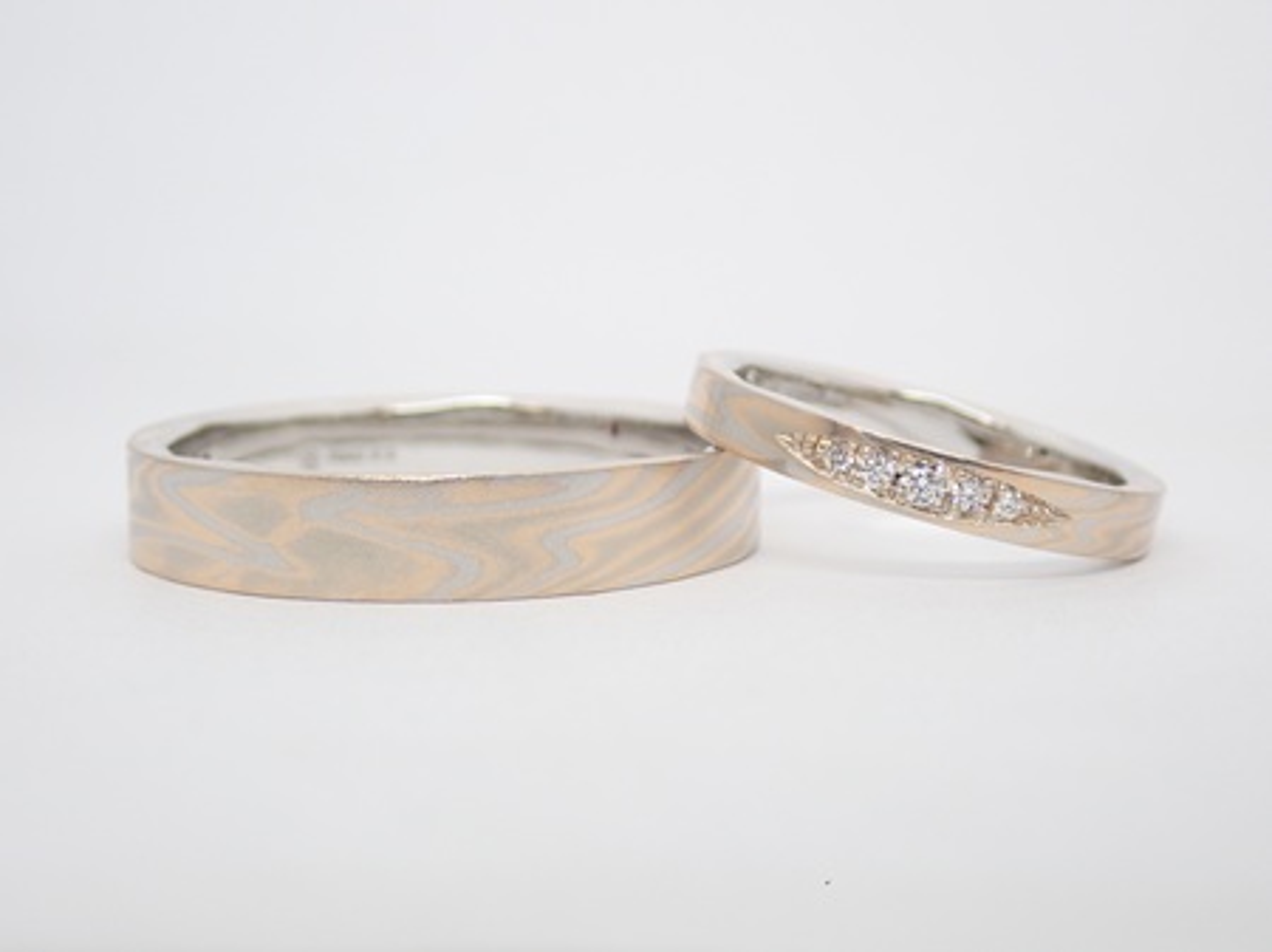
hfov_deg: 25.3
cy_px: 476
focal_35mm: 77
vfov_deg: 19.1
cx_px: 636
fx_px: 2828
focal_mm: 13.65
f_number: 4.1
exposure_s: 1/100
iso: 200
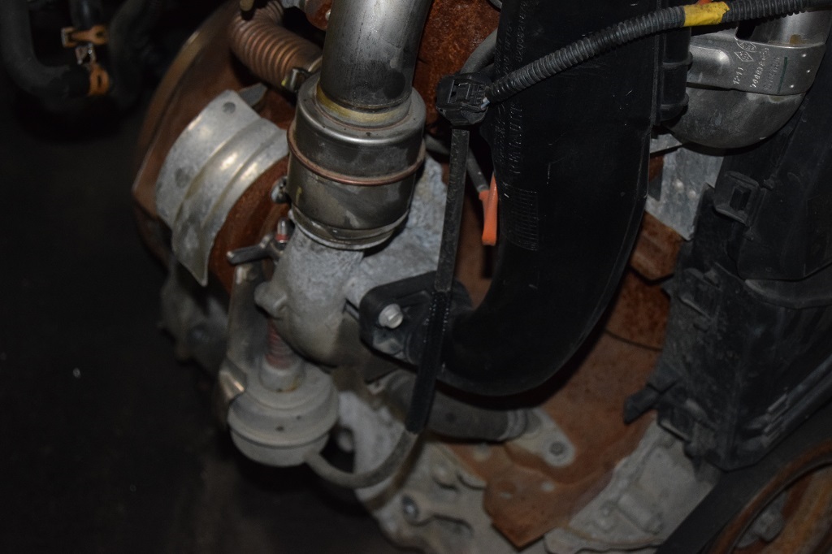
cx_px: 416
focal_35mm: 82
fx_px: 1906
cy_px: 277
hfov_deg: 24.6
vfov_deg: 16.5
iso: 2800
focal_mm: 55
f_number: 5.6
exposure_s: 1/60
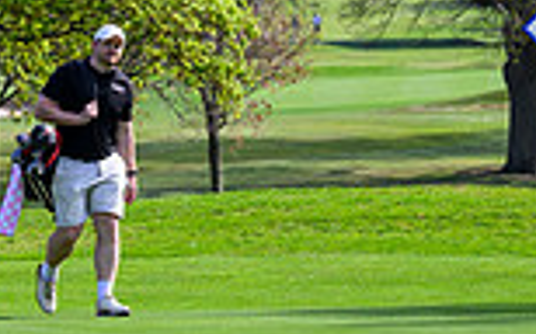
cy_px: 103
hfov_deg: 4.7
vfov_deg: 3.0
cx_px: -459
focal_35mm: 442
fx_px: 6452
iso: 500
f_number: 5
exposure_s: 1/1600
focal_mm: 115
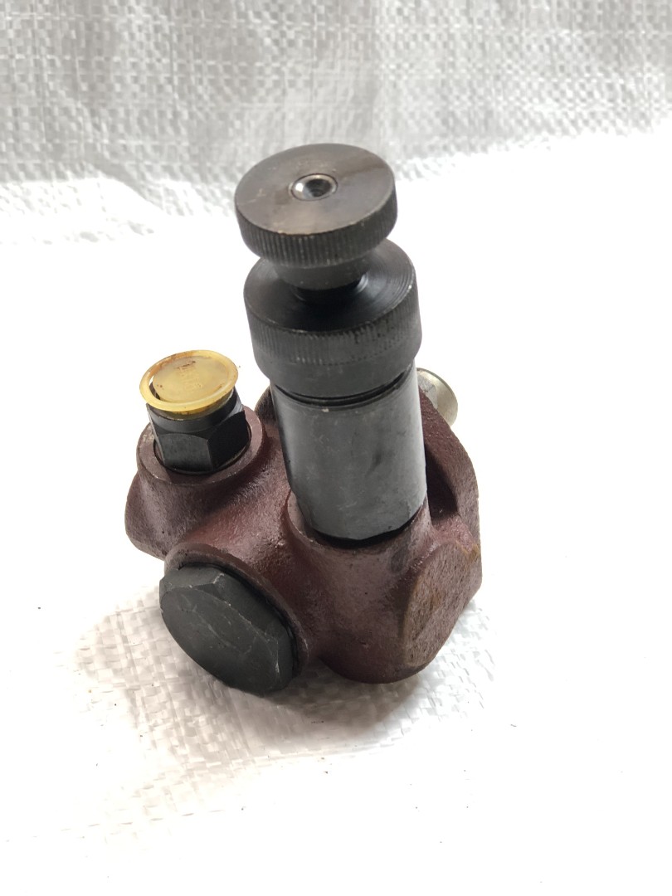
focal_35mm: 57
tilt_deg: -27.6
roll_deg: -3.2
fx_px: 1475
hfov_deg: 25.7
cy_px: 448
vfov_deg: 33.8
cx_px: 336
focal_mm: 6.6
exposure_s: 1/33
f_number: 2.8
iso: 160
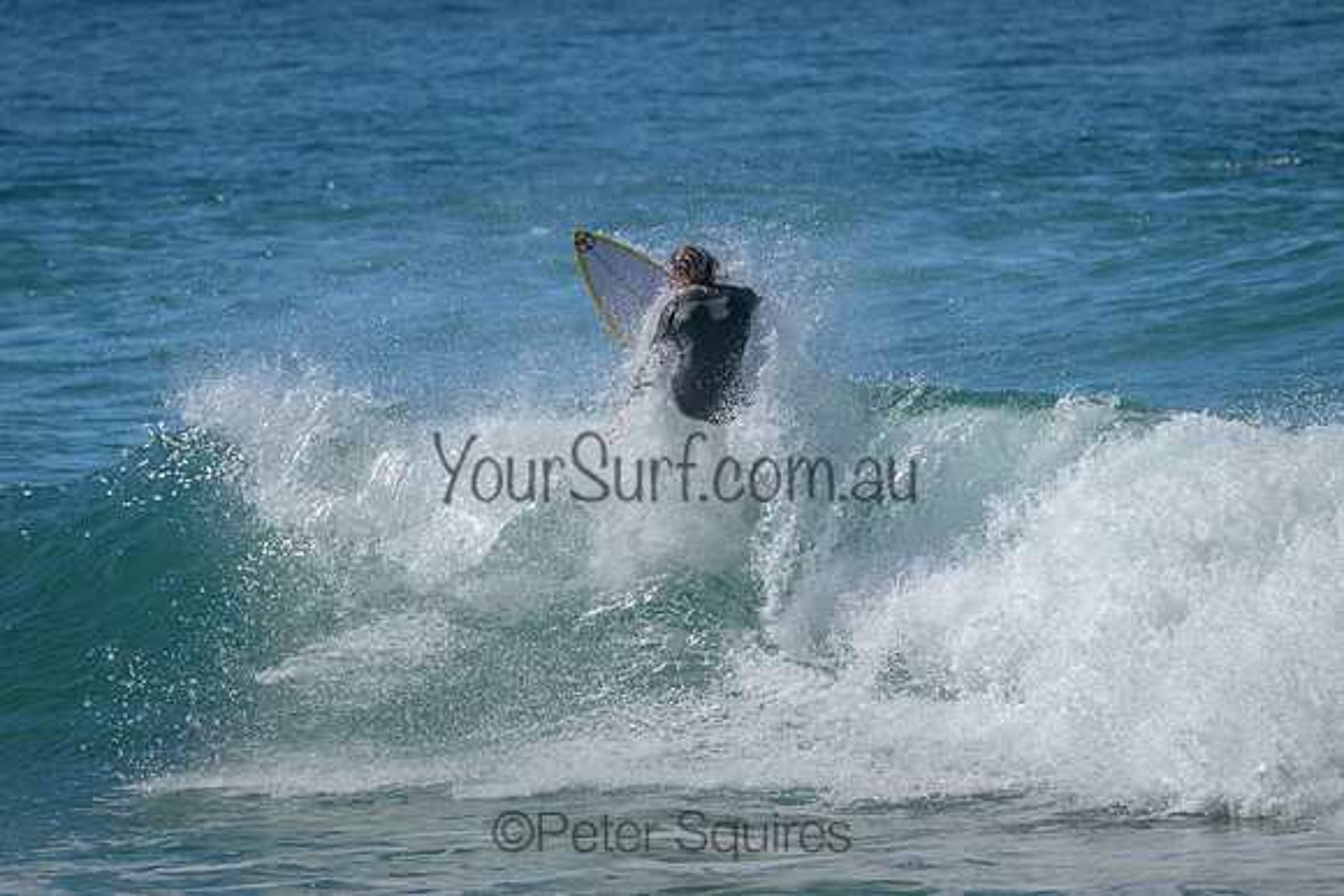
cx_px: 672
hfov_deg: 3.5
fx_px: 22031
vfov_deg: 2.3
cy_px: 448
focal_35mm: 590
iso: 900
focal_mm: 590
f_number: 11
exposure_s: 1/1600
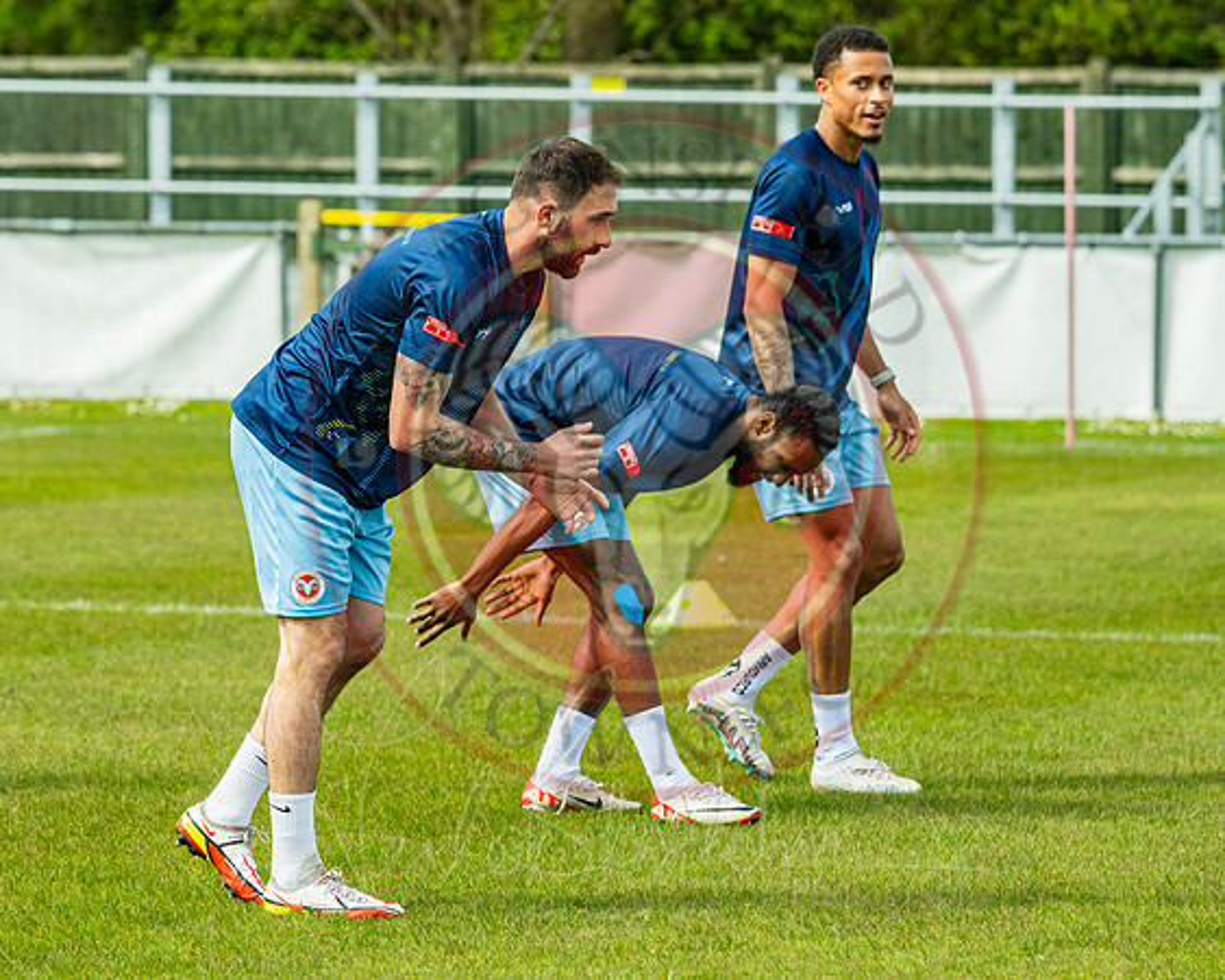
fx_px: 10030
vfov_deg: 5.6
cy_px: 445
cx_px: 374
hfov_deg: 7.0
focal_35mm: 277
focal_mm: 135
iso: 400
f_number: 4
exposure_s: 1/2500
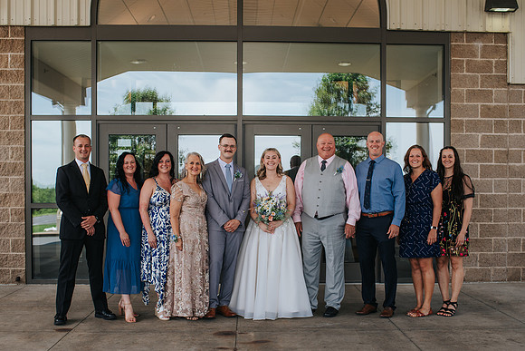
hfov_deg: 42.6
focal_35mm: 46
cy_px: 215
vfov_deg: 29.1
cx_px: 276
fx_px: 673
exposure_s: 1/320
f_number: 3.5
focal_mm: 35
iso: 160
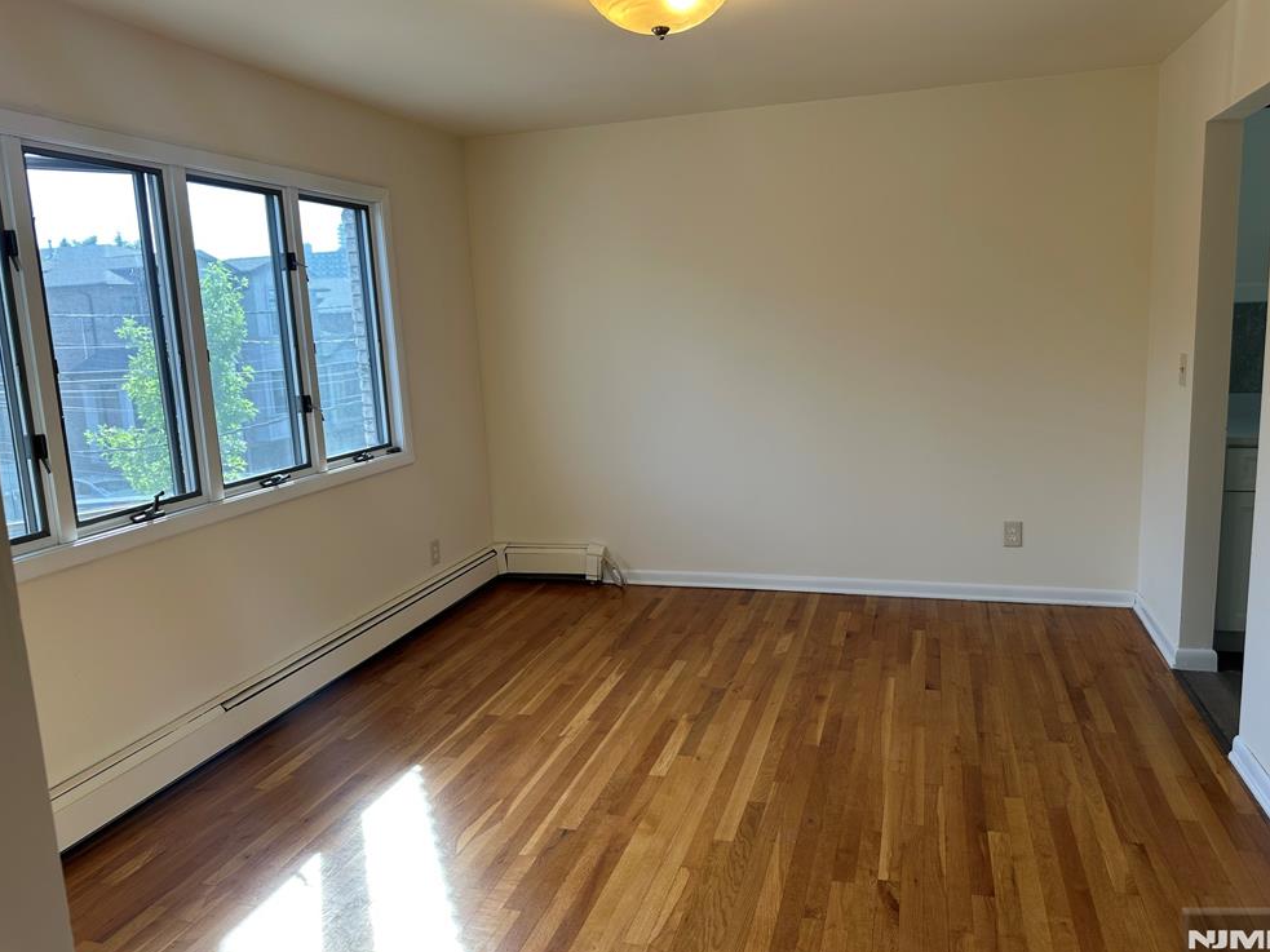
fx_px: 917
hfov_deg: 69.4
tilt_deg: -9.1
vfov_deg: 54.9
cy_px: 474
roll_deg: +2.9
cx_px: 651
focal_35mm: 25
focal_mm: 6.86
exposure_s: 1/180
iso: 64
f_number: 1.78
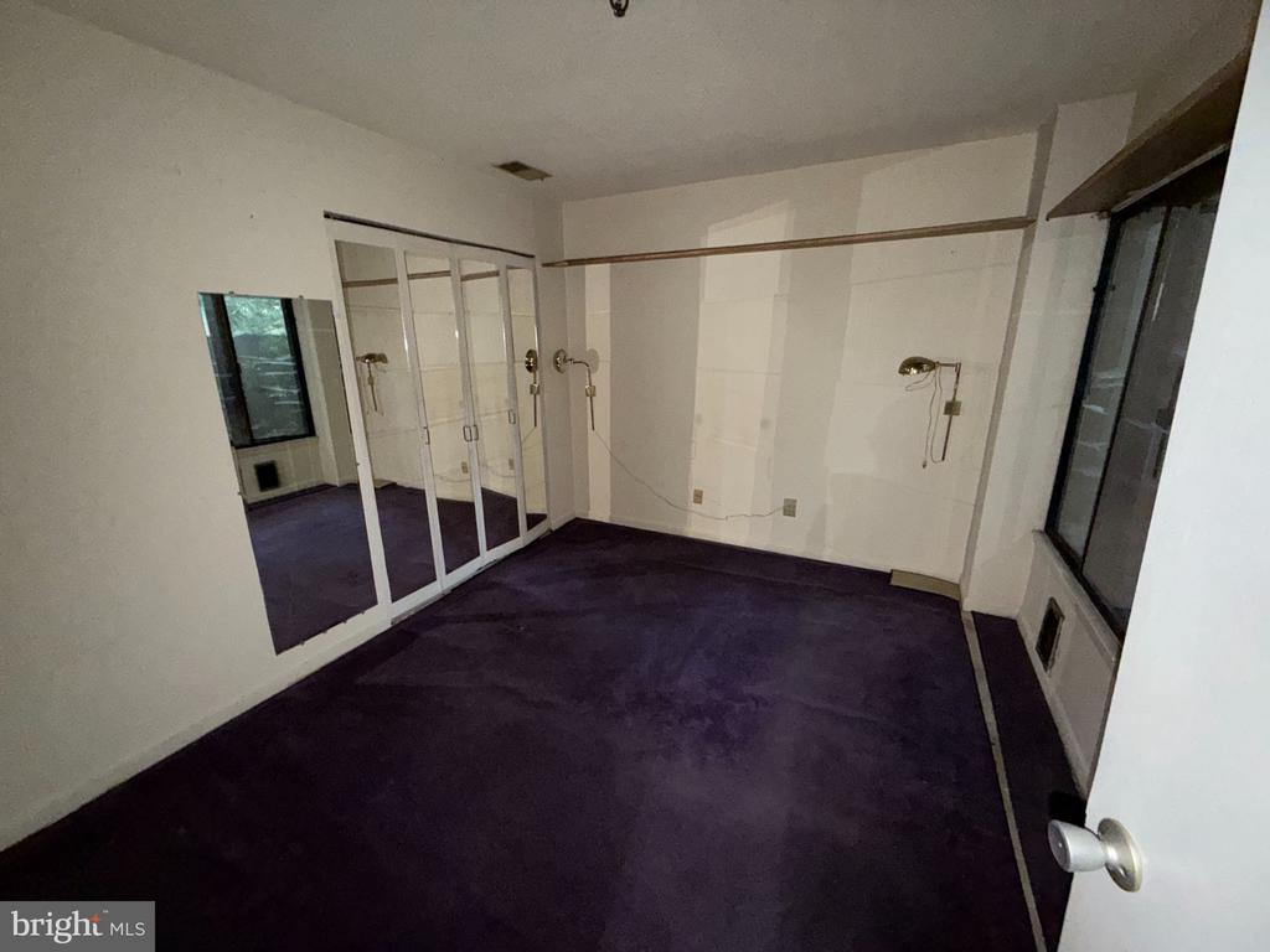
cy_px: 476
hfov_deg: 102.1
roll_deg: +1.1
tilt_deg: -16.3
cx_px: 635
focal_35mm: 14
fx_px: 514
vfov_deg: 85.7
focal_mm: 2.22
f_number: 2.2
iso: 400
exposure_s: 1/26
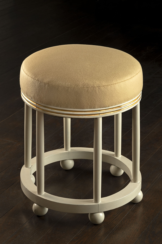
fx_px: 641
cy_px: 122
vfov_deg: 21.5
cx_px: 81
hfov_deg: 14.4
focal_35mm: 95
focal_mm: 95
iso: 200
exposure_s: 1/60
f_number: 22
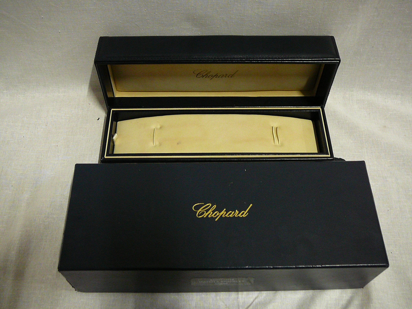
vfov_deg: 40.7
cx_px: 206
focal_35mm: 35
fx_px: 417
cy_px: 154
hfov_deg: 52.6
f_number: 2.8
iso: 200
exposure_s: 1/8
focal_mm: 5.2
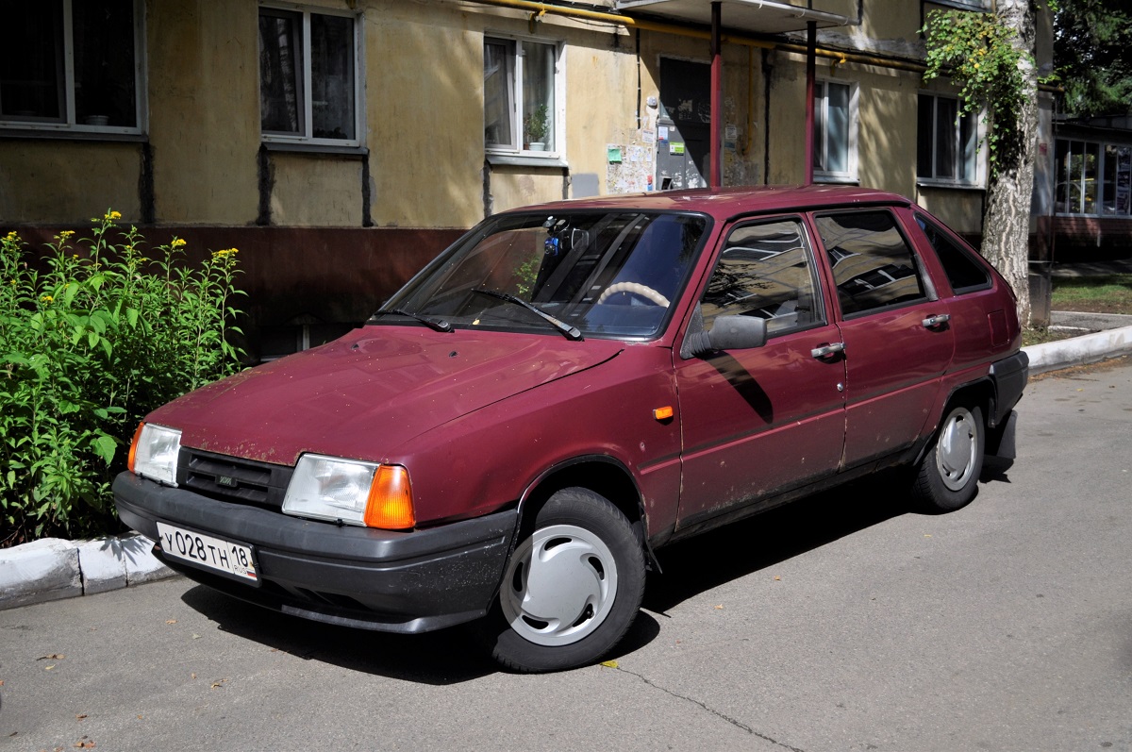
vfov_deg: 34.1
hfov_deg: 49.6
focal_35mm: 39
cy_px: 376
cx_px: 566
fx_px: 1225
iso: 200
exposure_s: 1/2000
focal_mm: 26
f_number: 4.2
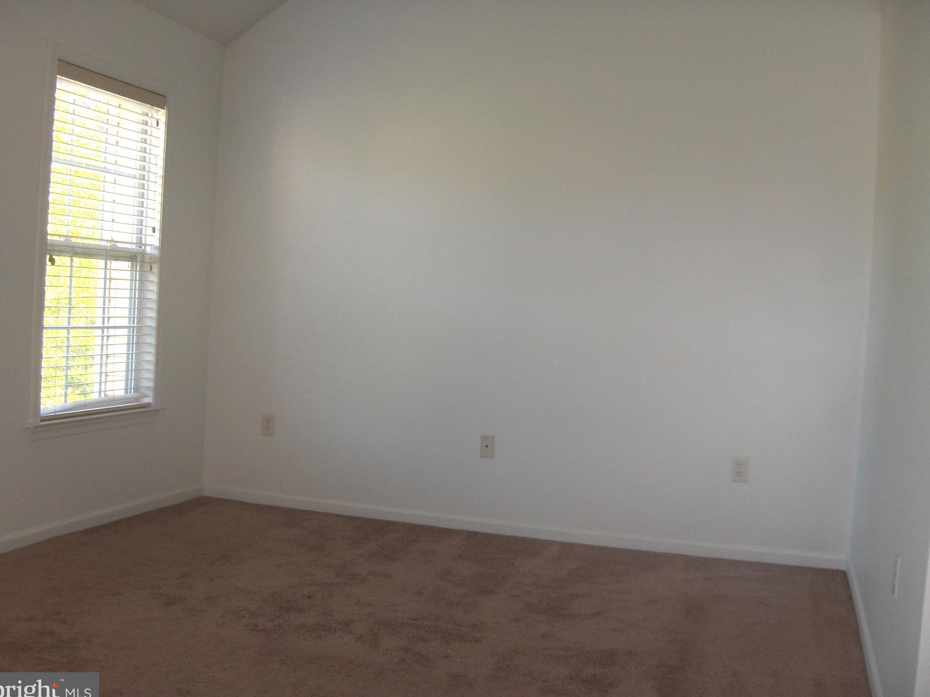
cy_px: 352
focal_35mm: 40
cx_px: 458
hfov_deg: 46.8
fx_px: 1075
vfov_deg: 36.0
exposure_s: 1/60
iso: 100
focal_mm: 8
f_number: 2.8
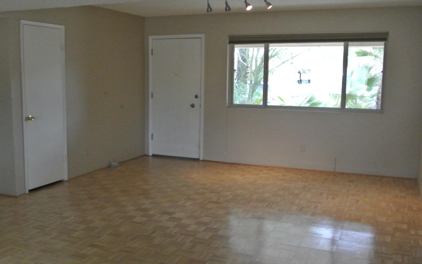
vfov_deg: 32.8
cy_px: 144
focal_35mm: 39
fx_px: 449
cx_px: 179
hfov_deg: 50.2
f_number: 3.5
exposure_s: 1/400
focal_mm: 10
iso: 1600
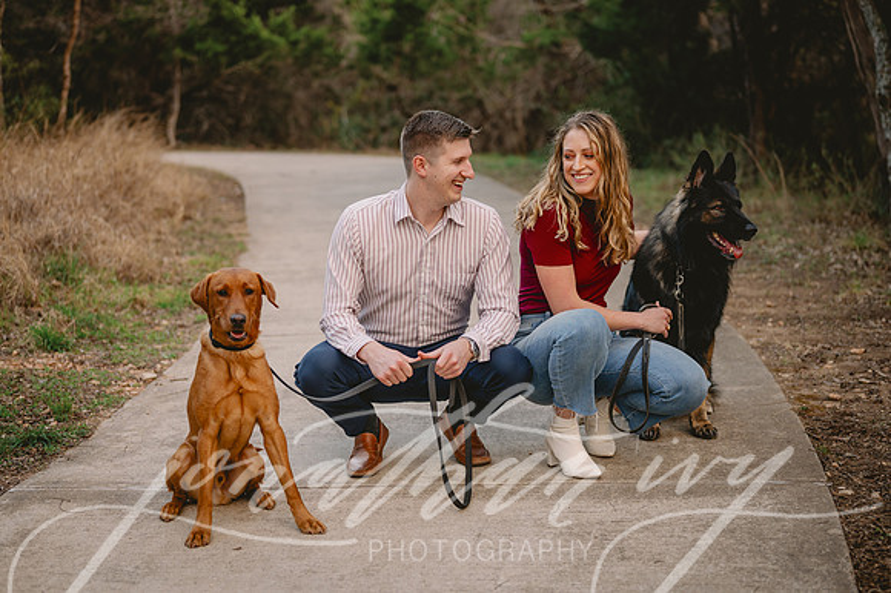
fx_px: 1518
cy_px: 279
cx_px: 447
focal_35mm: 61
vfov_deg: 22.1
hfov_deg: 32.7
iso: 250
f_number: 2
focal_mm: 50
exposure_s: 1/400
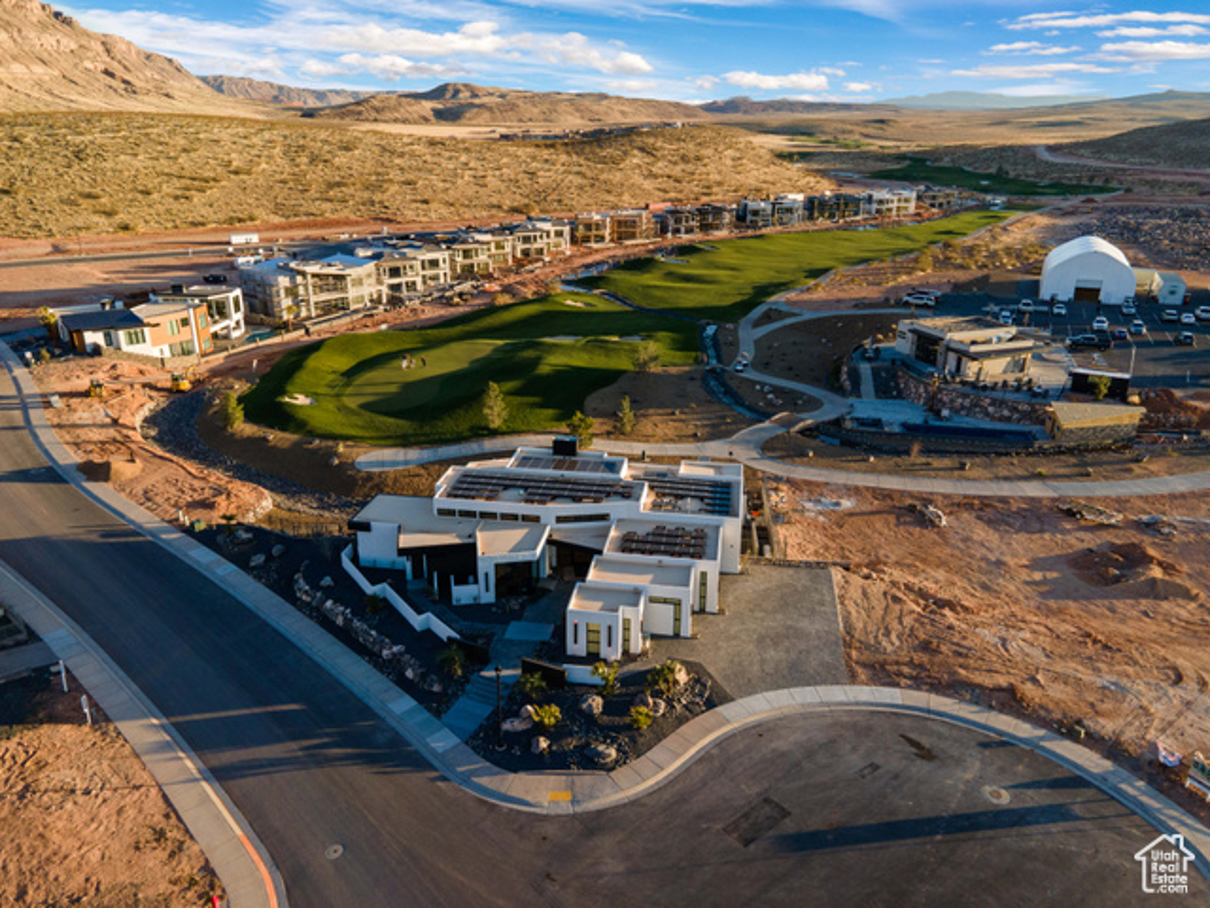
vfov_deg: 56.8
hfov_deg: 71.6
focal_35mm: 24
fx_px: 839
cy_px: 454
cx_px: 605
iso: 100
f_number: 2.8
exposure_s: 1/200
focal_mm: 4.5
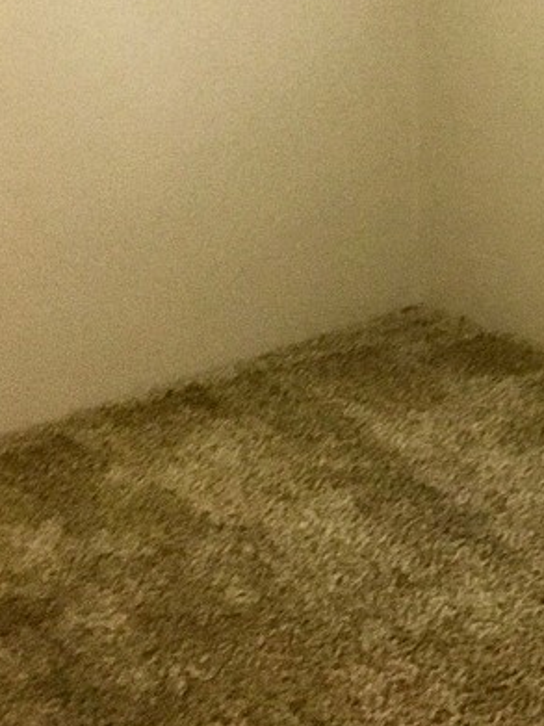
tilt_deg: -17.2
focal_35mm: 76
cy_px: 238
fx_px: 1593
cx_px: 581
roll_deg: +0.9
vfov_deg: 25.5
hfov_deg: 18.7
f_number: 2.2
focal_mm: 4.15
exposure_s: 1/15
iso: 320
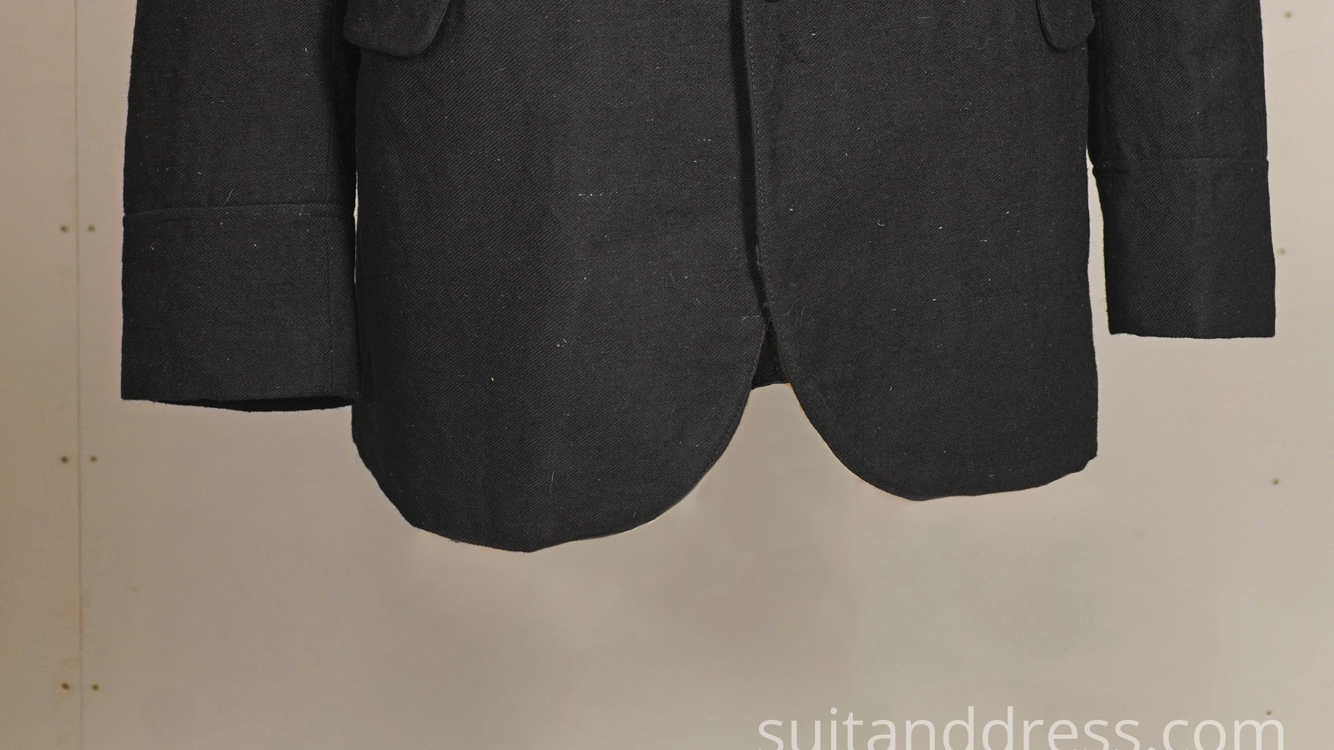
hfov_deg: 27.9
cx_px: 671
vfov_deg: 15.3
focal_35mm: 76
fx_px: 2689
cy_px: -180
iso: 320
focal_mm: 32
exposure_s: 1/40
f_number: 5.6
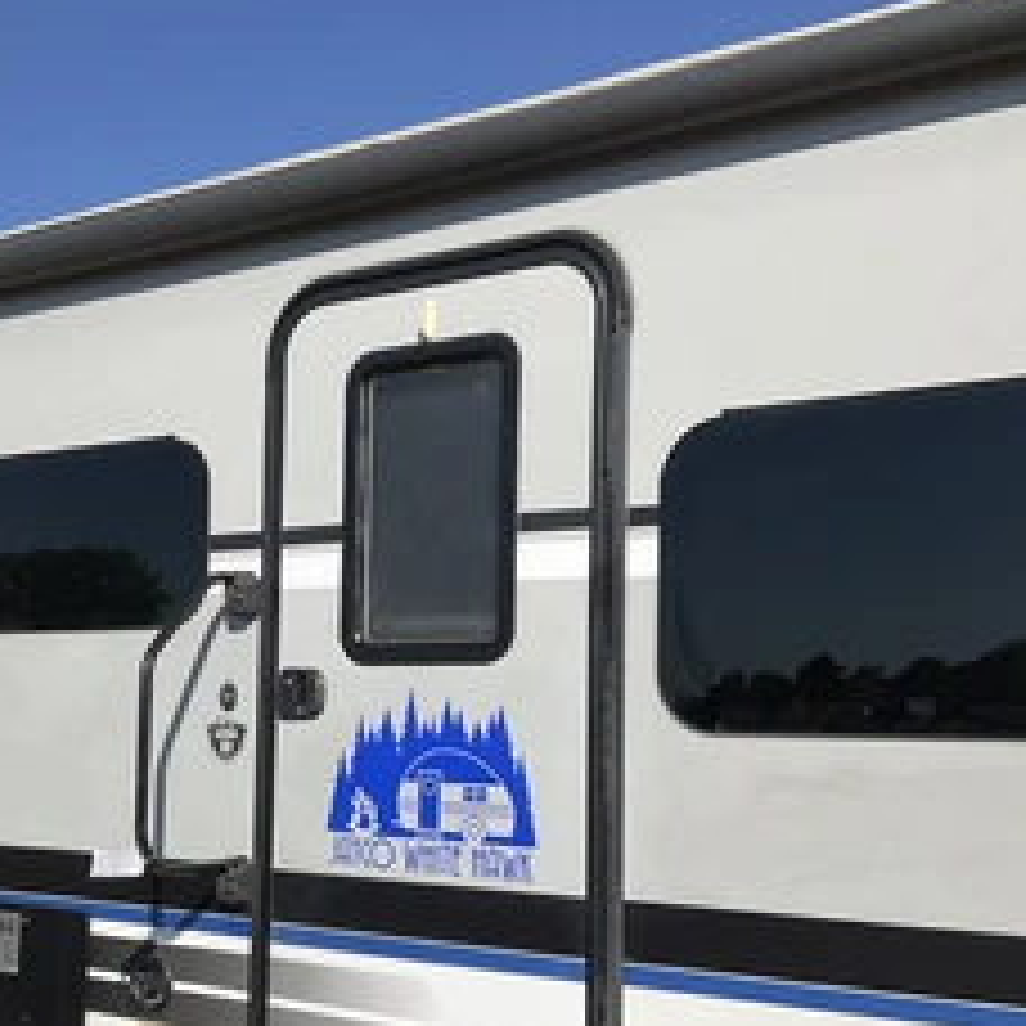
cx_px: 360
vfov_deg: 37.3
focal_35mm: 45
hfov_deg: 37.2
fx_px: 1509
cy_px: 652
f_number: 1.8
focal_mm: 3
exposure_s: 1/3534
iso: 25
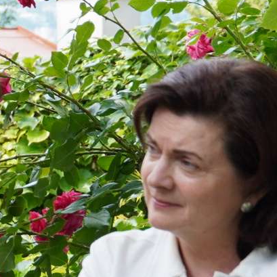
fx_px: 4744
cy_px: 311
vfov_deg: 3.3
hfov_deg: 3.3
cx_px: -646
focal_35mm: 524
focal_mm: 56
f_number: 6.3
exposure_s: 1/160
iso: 160
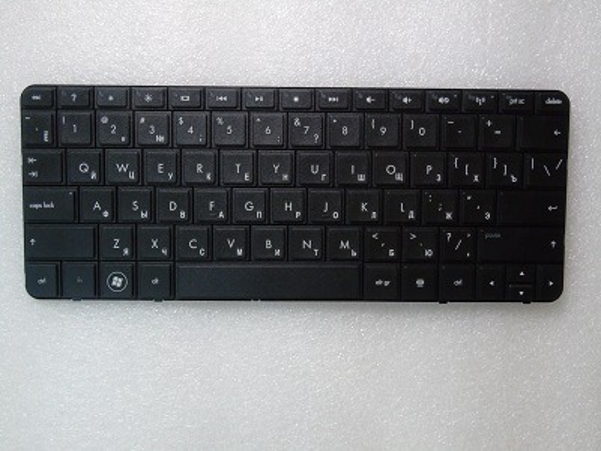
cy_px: 226
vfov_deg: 36.0
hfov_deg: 46.8
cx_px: 300
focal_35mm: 40
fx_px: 694
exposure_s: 1/40
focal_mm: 7.1
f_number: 6.5
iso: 400
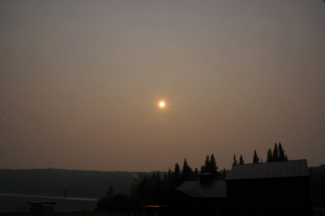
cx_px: 162
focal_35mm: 27
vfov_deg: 47.9
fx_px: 244
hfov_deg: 67.4
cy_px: 108
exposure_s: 1/160
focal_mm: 18
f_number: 22
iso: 400
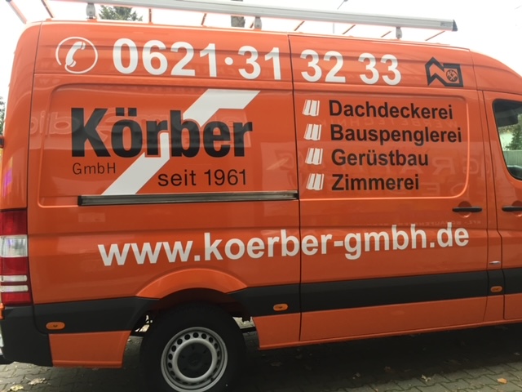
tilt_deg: -4.7
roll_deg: +0.3
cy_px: 196
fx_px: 437
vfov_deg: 48.2
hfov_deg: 61.7
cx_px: 261
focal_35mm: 29
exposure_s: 1/33
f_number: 2.2
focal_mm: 4.15
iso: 32
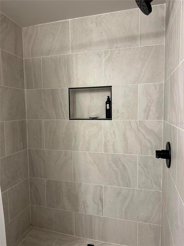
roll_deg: +0.2
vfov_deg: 71.6
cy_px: 123
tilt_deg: -4.2
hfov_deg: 56.8
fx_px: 170
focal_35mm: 24
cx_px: 92
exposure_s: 1/60
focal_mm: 6.86
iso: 250
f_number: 1.78
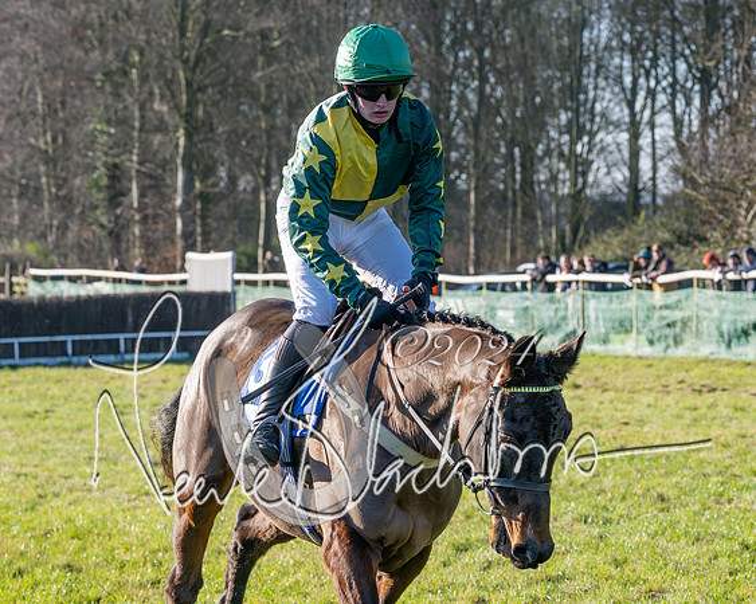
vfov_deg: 9.8
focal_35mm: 157
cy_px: 300
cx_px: 427
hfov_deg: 12.3
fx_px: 3520
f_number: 5
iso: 400
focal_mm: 86
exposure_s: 1/1250
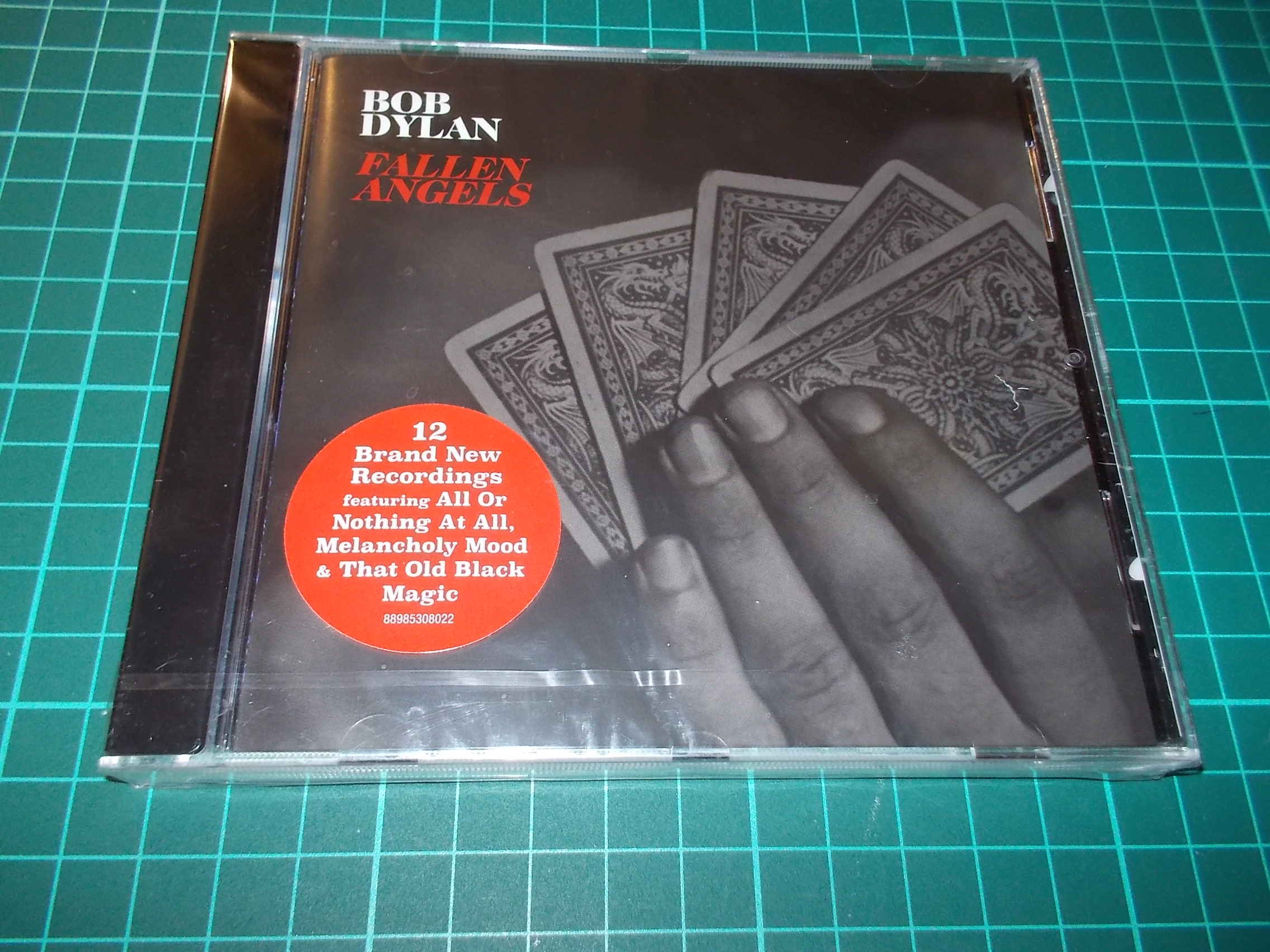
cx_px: 635
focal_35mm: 29
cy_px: 476
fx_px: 1064
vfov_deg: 48.2
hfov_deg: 61.7
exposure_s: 1/30
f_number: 3.3
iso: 200
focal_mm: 4.1
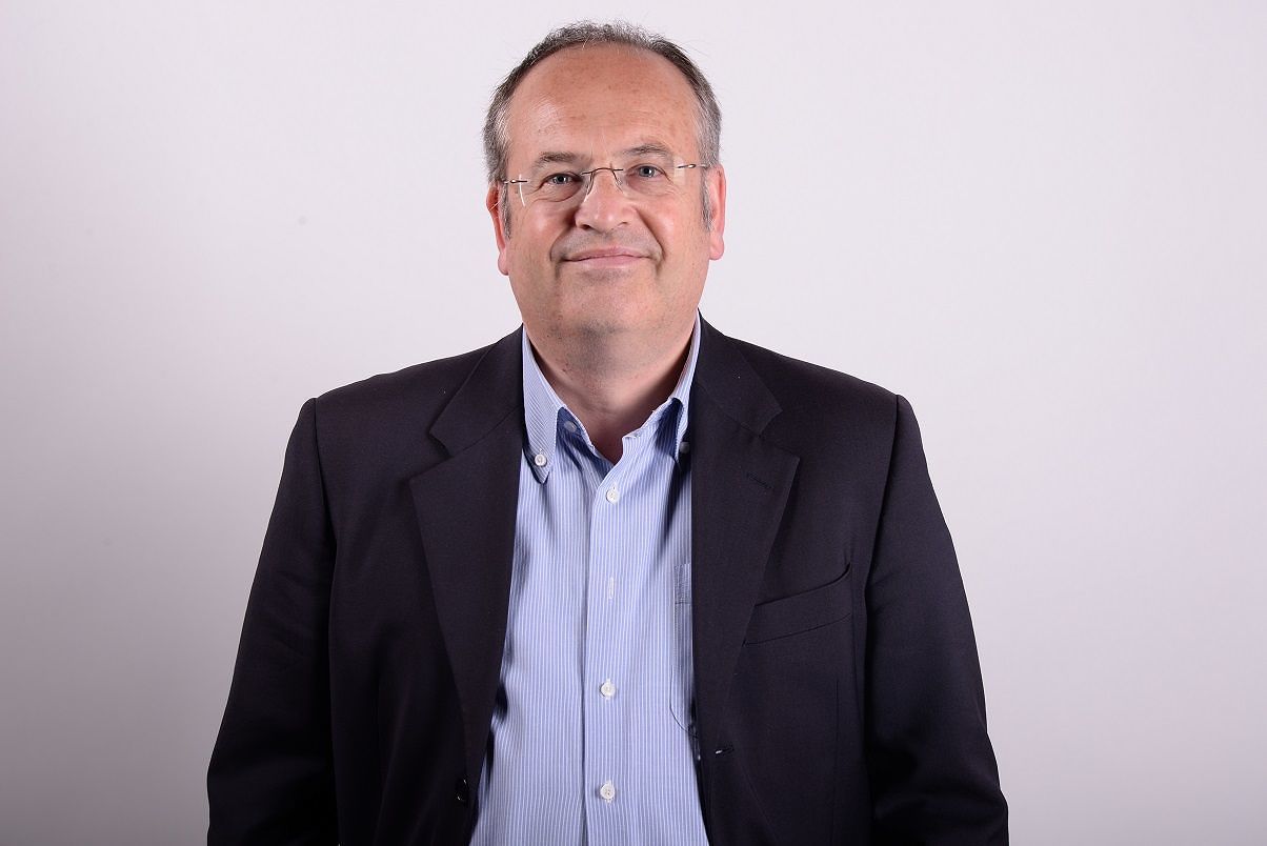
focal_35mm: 75
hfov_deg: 27.0
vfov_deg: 18.2
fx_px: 2641
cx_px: 634
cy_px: 423
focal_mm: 75
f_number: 10
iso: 100
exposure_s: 1/160
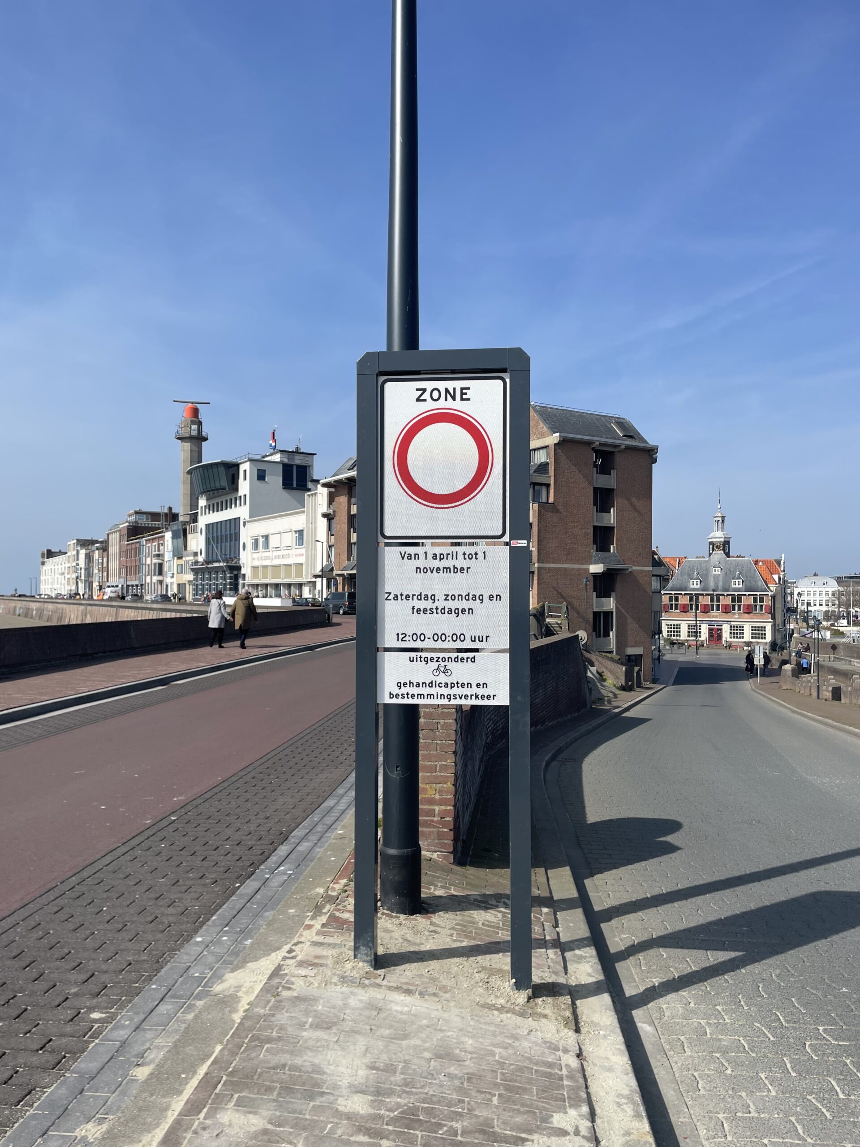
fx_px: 861
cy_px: 574
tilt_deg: +1.4
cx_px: 430
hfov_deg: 53.1
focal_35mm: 26
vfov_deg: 67.3
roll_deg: -0.1
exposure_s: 1/4831
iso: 32
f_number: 1.6
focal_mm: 4.2
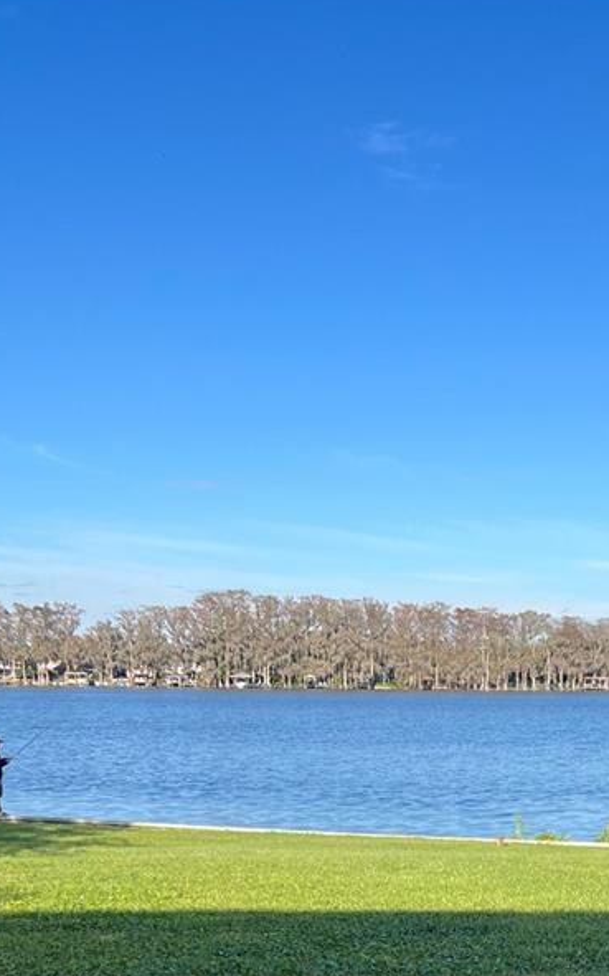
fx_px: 1488
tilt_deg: -11.8
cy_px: 969
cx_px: 459
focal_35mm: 56
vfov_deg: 33.3
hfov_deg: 22.9
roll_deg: -0.1
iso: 50
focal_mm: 5.7
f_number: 1.5
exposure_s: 1/3460
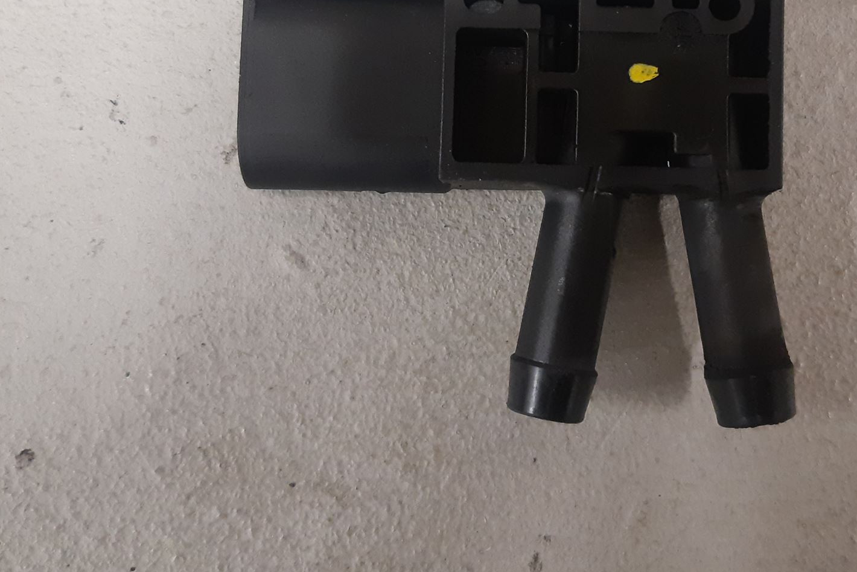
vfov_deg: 33.6
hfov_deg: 48.8
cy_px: 152
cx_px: 565
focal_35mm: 39
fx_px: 928
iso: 250
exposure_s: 1/50
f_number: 1.7
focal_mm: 3.93
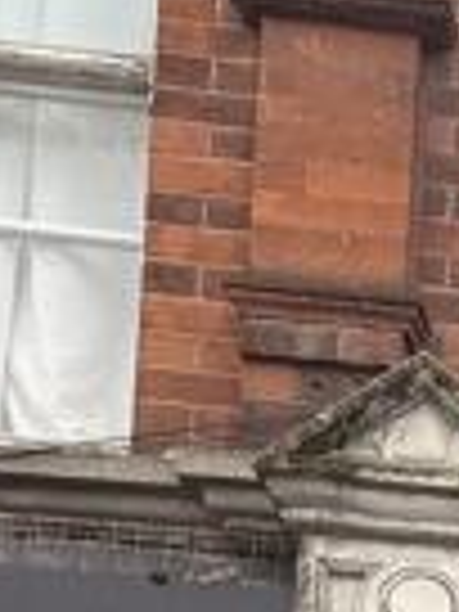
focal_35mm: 181
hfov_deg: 6.6
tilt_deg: +7.8
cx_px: 1814
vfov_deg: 9.3
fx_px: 3200
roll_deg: +1.0
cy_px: 1670
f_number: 1.78
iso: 80
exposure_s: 1/598
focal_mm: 6.76
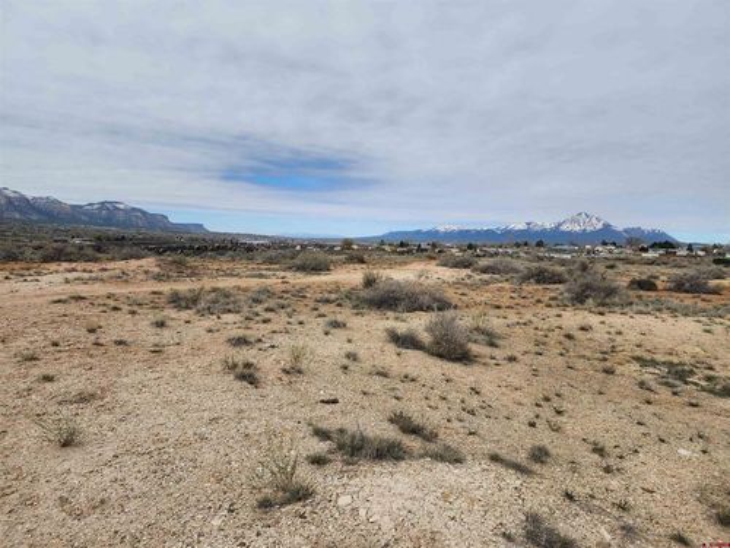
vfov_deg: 58.9
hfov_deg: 73.9
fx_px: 485
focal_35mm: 23
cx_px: 365
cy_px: 274
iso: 12
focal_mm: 6.4
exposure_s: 1/1628
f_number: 1.8
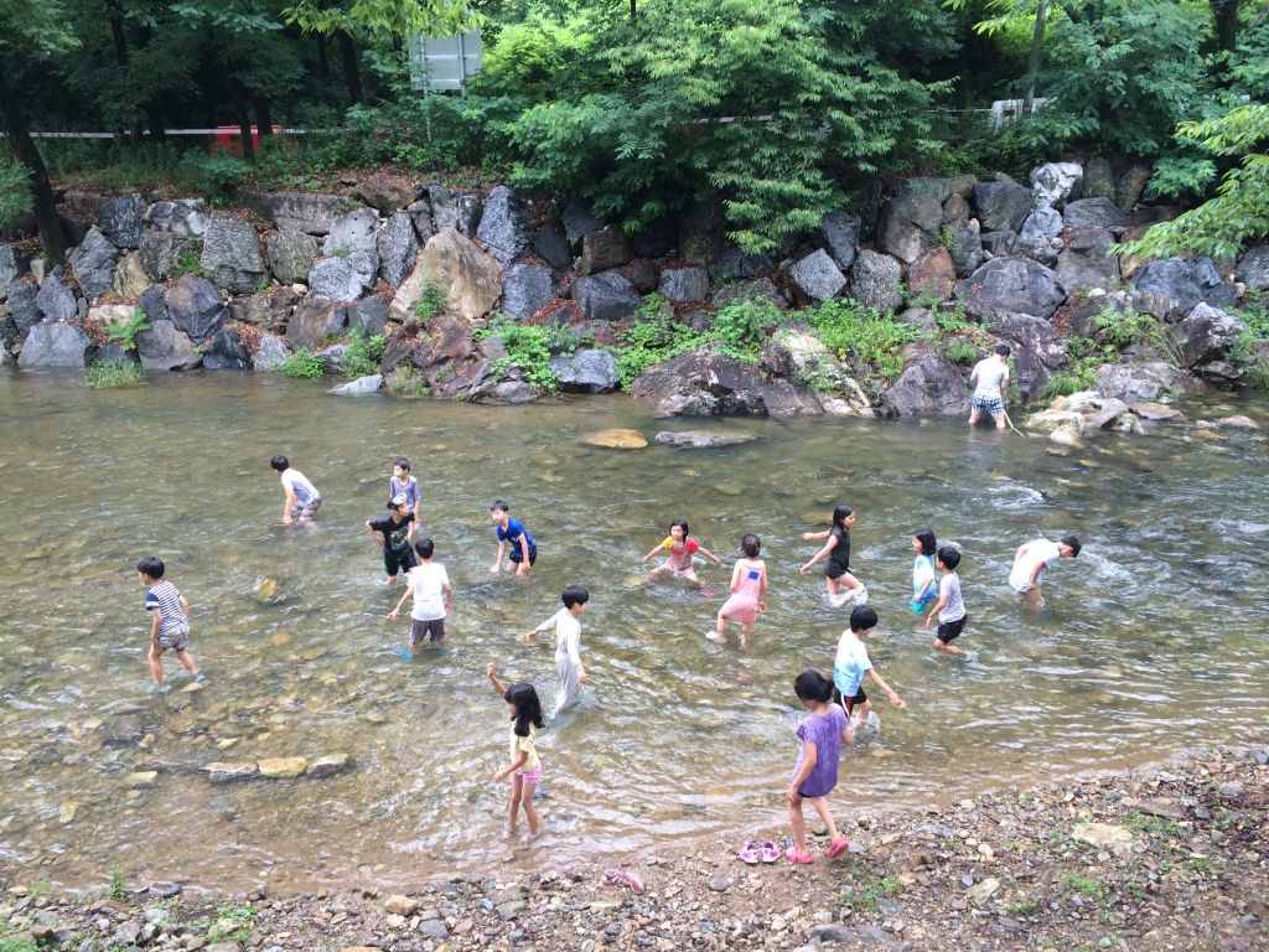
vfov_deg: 46.8
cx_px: 634
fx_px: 1100
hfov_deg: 60.0
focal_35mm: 30
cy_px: 476
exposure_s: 1/120
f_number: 2.2
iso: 40
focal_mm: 4.12
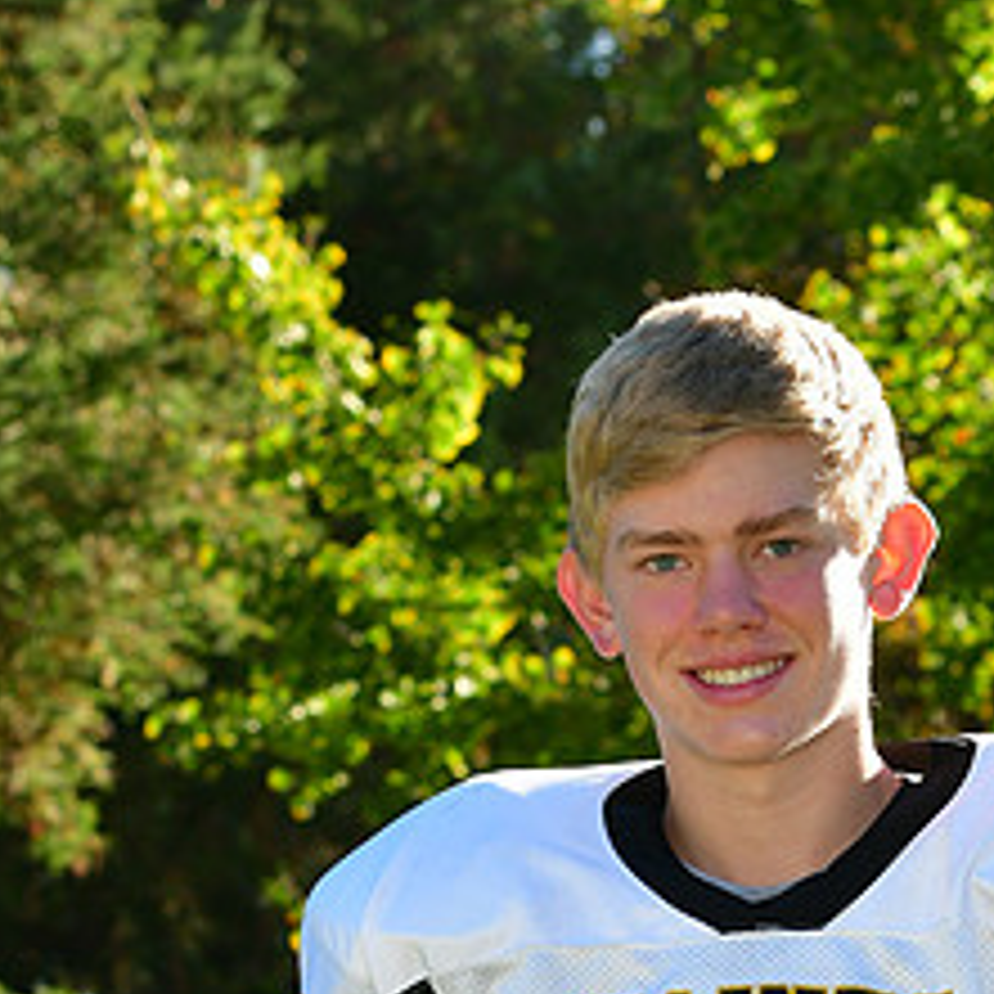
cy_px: 1174
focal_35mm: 234
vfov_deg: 7.4
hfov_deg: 7.5
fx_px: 7602
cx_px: 821
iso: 400
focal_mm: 70
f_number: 6.3
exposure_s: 1/500
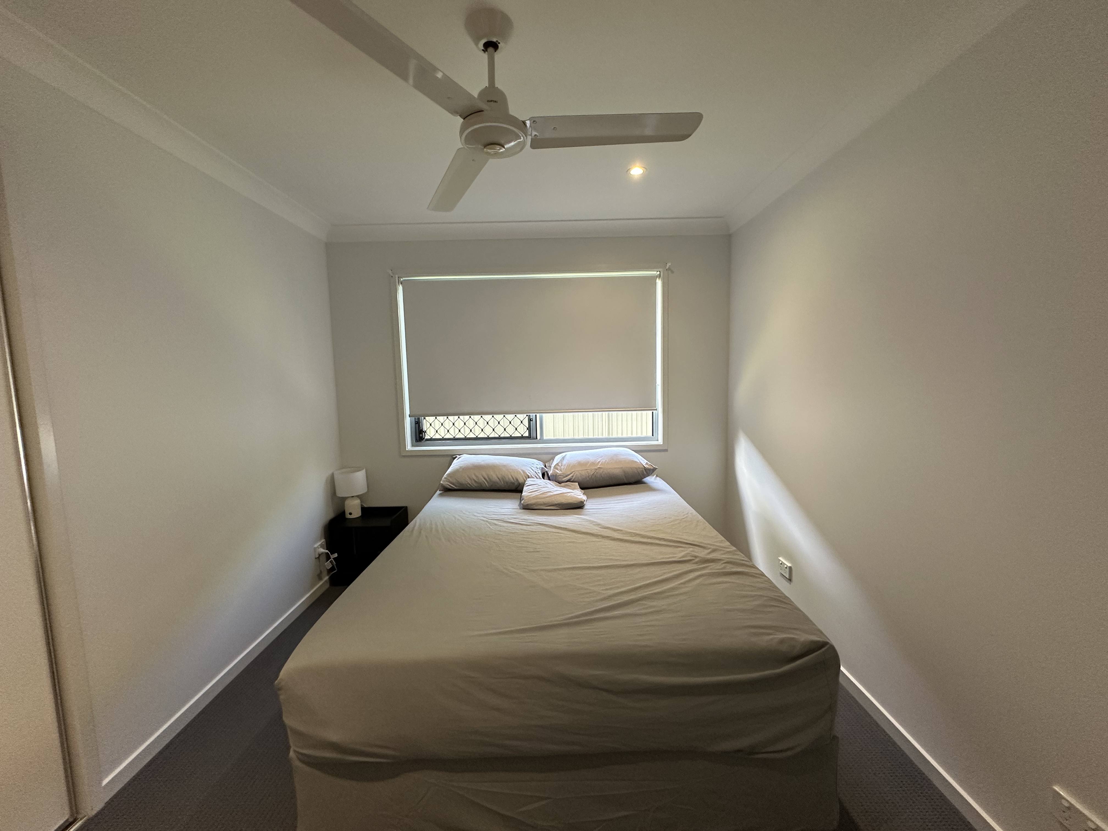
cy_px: 416
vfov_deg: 85.7
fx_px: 448
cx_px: 554
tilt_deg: -4.2
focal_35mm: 14
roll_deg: +1.2
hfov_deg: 102.1
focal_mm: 2.2
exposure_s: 1/100
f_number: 2.2
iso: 250
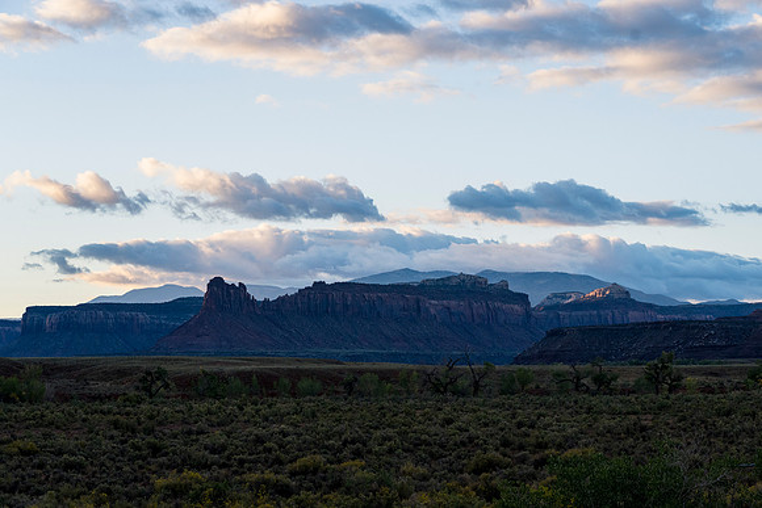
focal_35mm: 87
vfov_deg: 15.7
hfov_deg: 23.4
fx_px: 1840
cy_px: 254
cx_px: 386
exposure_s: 1/640
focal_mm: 85
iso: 1250
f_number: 6.3
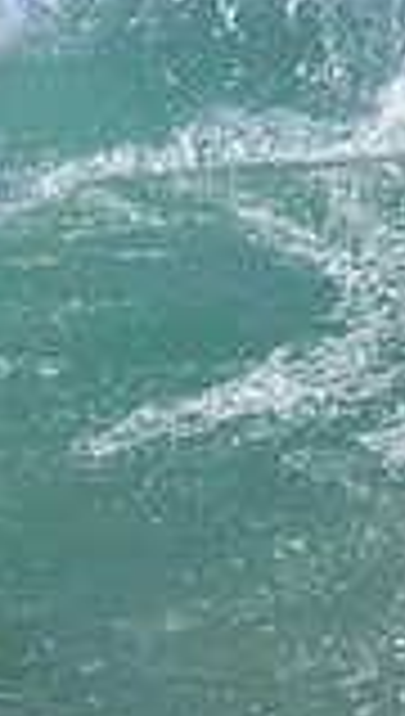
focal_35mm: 3055
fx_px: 58048
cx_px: -580
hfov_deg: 0.4
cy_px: 133
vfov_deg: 0.7
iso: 1600
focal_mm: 800
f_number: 11
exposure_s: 1/2000
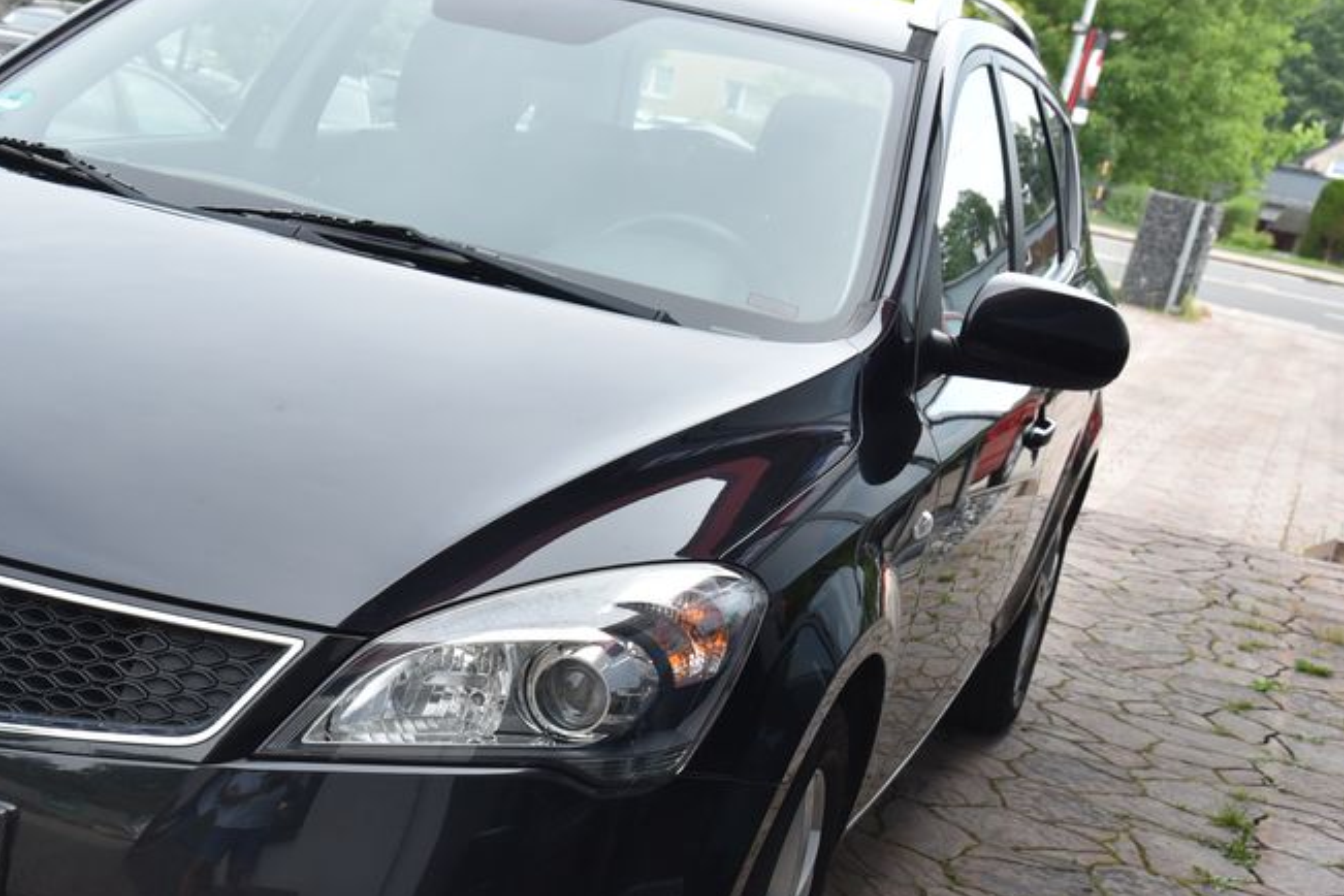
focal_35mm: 63
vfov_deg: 21.5
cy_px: 590
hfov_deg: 31.3
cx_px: 320
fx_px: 2352
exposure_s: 1/250
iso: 500
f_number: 8
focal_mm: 40
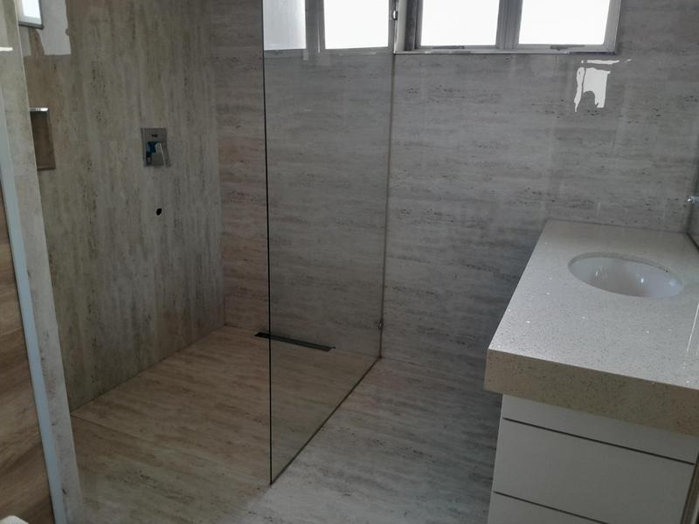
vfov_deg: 53.1
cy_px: 262
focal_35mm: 26
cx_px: 350
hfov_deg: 67.3
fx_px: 525
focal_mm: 3.98
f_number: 1.8
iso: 250
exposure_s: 1/50
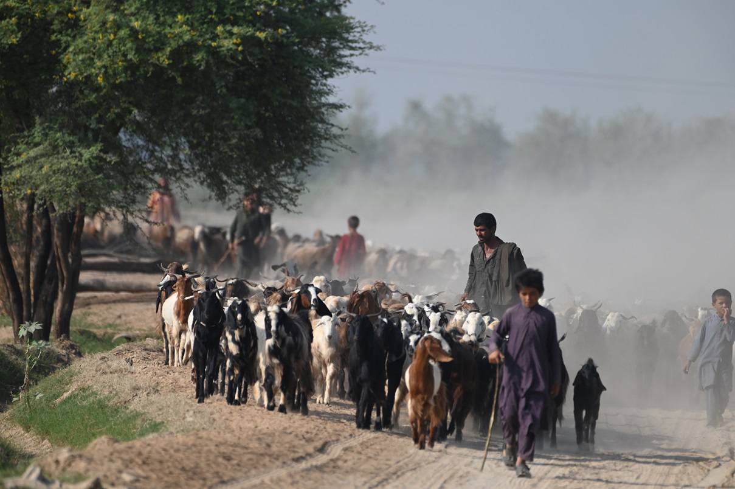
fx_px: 10200
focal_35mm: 500
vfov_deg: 2.7
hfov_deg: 4.1
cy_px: 244
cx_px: 368
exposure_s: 1/1600
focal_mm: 500
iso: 320
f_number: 5.6
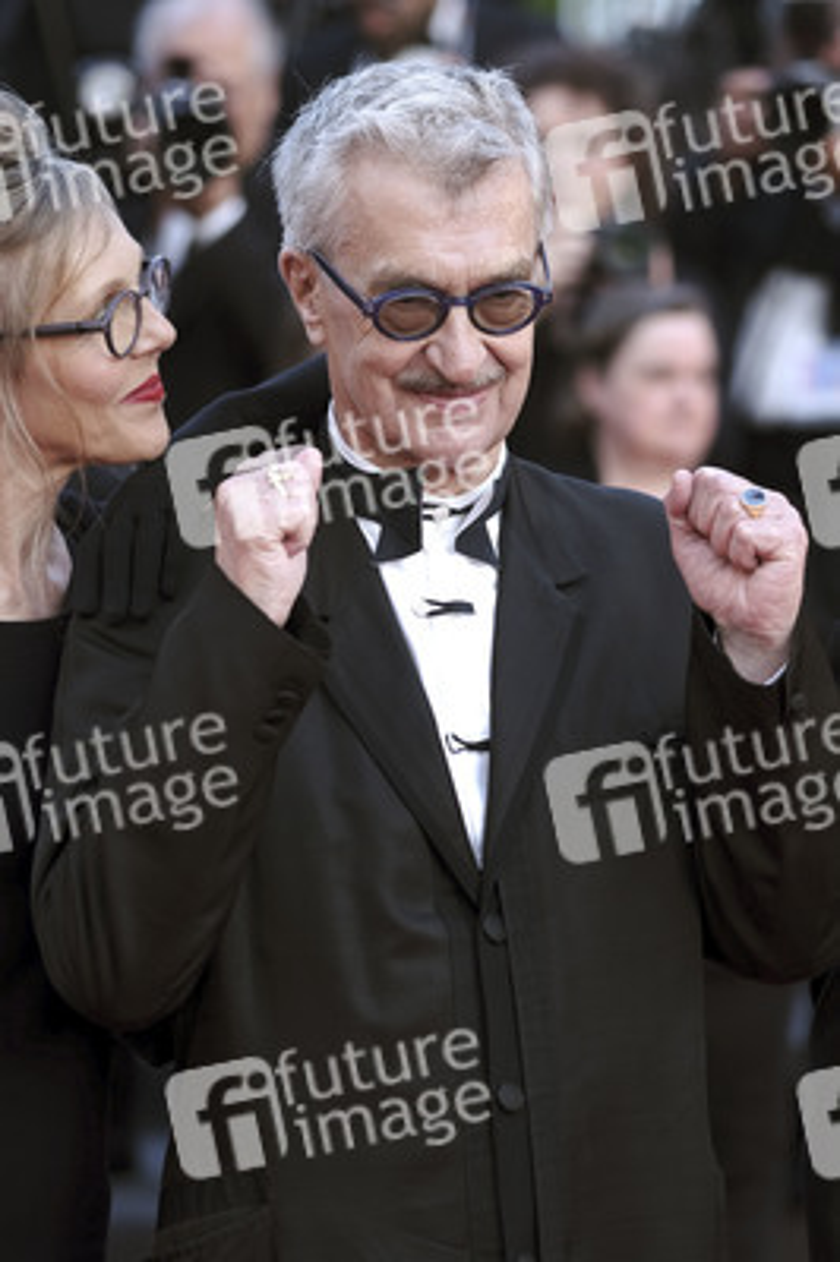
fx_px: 4733
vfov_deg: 15.2
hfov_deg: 10.1
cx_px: 420
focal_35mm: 135
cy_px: 631
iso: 80
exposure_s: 1/160
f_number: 2
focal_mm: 90
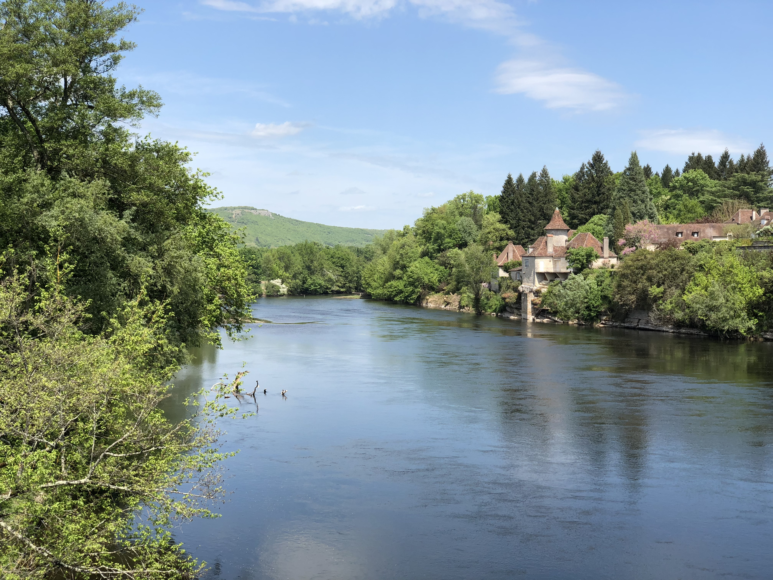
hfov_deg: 36.8
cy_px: 290
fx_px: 1161
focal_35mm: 52
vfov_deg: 28.0
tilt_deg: +0.0
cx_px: 386
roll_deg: +1.0
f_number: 2.4
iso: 16
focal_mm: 6
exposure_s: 1/979
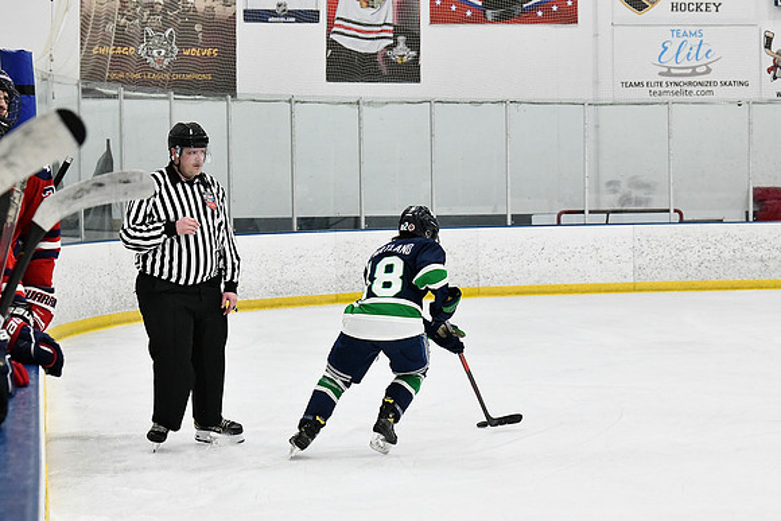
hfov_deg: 22.6
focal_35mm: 90
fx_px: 1953
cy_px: 260
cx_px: 390
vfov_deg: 15.2
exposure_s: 1/1000
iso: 12800
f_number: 5.6
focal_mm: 90
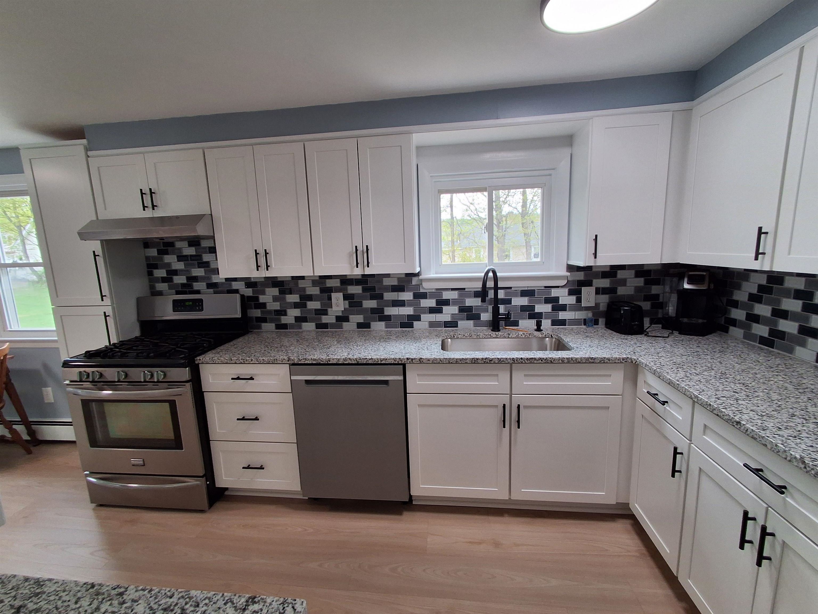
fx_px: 378
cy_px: 307
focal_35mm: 16
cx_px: 409
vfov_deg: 78.1
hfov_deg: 94.5
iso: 100
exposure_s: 1/50
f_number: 2.2
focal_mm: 1.64
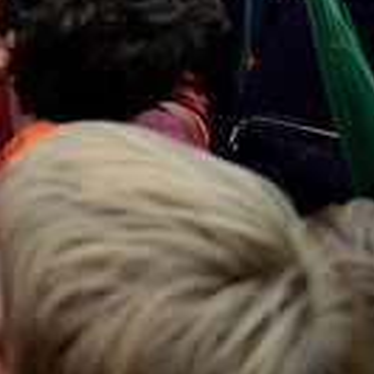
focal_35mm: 89
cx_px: -408
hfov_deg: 15.2
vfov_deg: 17.9
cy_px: -150
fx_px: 1088
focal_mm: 24
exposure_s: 1/400
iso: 1250
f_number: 3.5
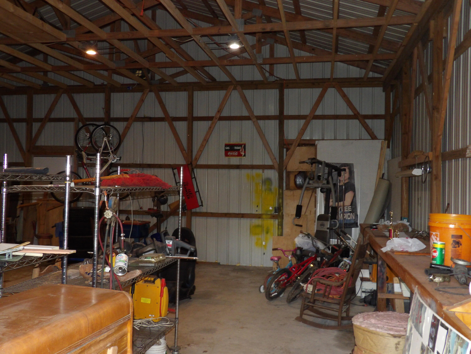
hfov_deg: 55.4
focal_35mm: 33
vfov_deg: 42.9
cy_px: 177
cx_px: 236
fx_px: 449
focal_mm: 5.9
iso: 320
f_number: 3.1
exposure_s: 1/33
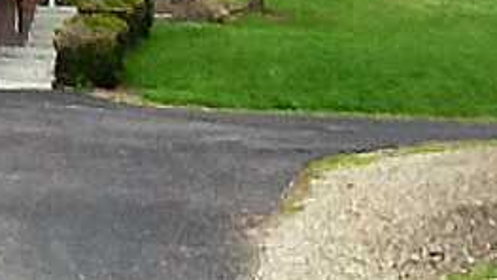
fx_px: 1924
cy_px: -36
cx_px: -236
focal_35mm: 146
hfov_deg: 13.9
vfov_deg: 8.2
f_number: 2.4
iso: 40
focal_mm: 2.03
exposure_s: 1/223
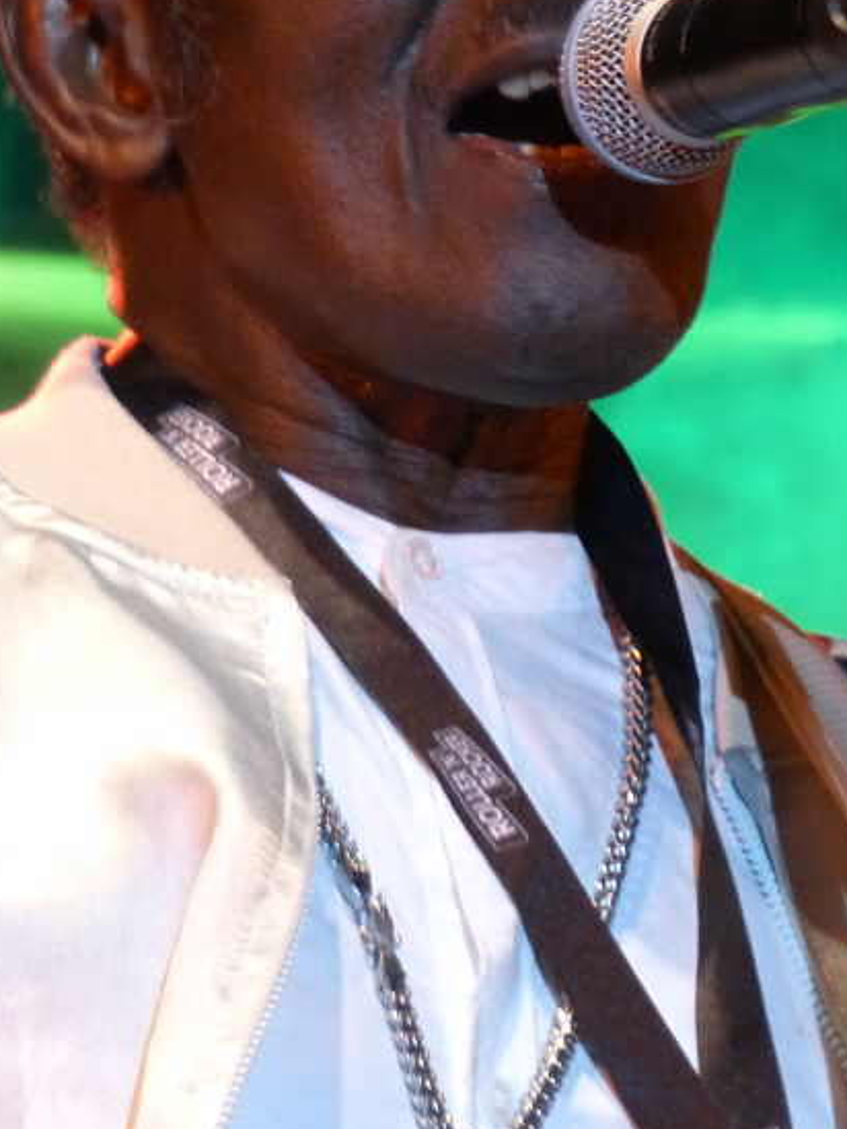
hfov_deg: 4.2
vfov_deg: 5.6
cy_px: 210
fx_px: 11577
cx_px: 592
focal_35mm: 355
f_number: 2.8
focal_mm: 35.1
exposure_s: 1/50
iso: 400
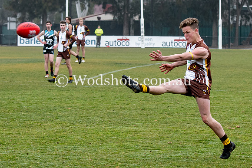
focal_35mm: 277
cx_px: 191
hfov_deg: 7.4
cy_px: 80
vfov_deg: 5.0
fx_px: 1940
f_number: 4
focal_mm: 78
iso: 500
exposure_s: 1/800
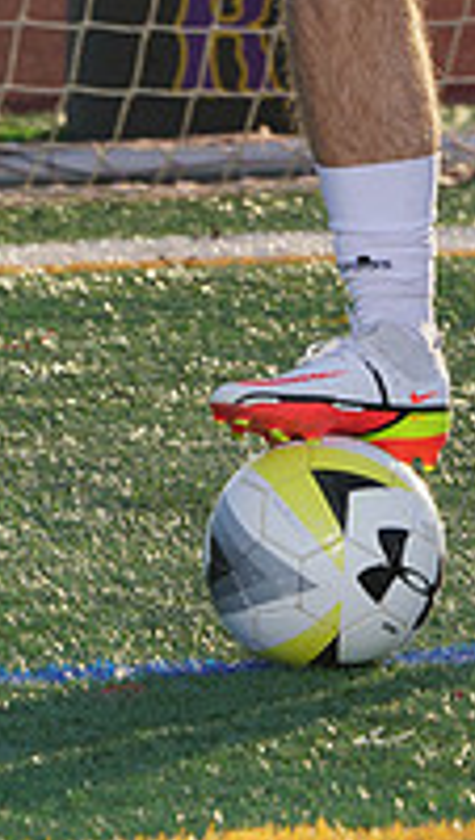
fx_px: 19080
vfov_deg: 2.5
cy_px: -307
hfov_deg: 1.4
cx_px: 502
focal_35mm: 855
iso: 100
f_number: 9
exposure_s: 1/200
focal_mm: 282
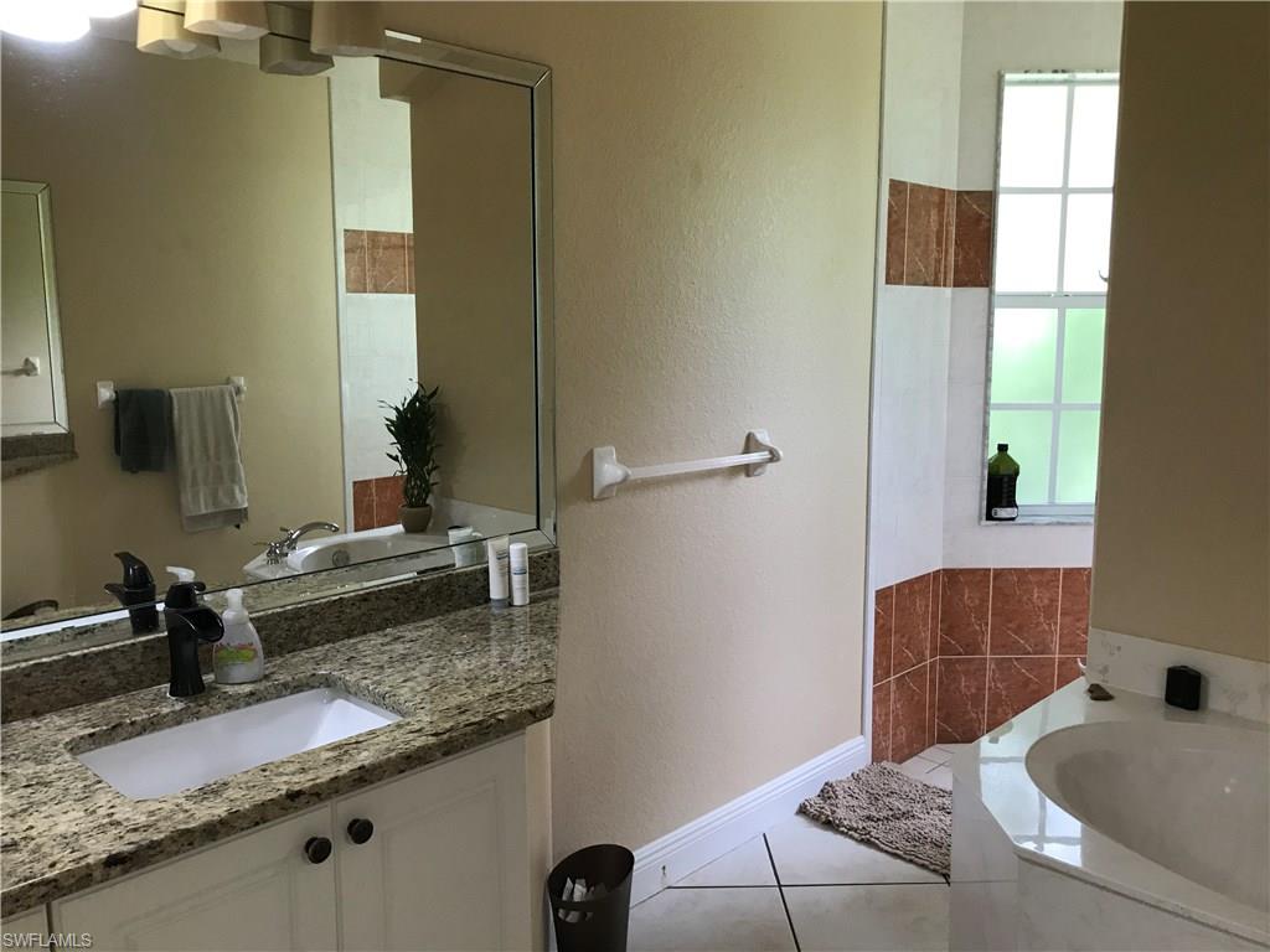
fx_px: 1027
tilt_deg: -8.0
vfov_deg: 49.7
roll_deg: +1.1
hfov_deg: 63.4
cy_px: 476
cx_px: 635
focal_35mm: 28
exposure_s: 1/30
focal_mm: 3.99
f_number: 1.8
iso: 40
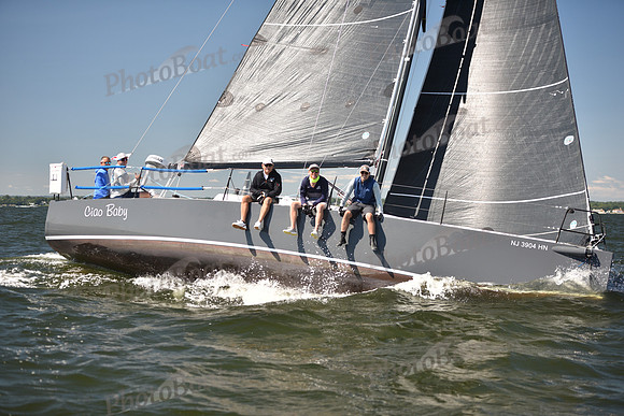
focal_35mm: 70
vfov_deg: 19.5
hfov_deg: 28.8
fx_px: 1214
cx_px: 312
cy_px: 208
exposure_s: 1/1000
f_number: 2.8
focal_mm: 70
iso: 250
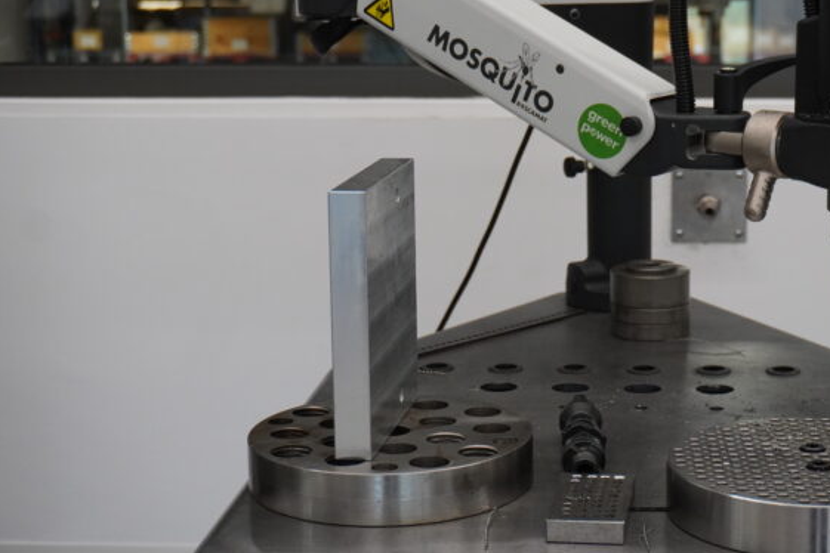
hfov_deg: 25.8
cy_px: 210
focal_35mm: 78
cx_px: 564
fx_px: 1798
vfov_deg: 17.5
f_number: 5.6
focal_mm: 38
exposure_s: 1/160
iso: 1250
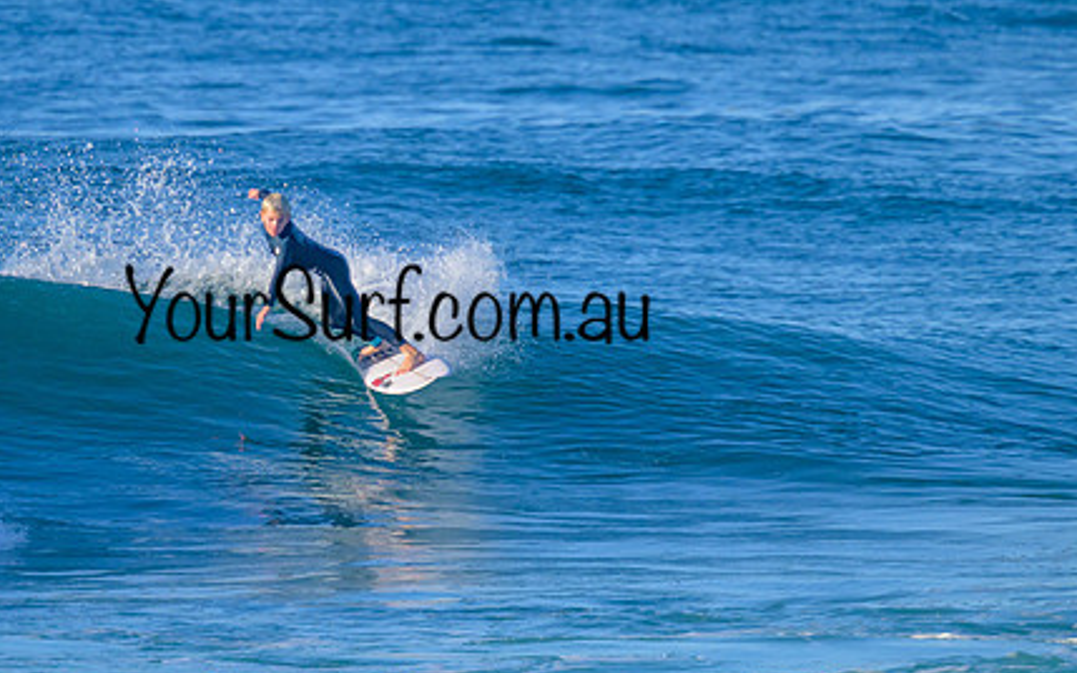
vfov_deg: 1.4
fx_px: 27499
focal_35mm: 937
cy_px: 283
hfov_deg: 2.2
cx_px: 384
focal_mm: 680
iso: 2000
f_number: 11
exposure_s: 1/2000
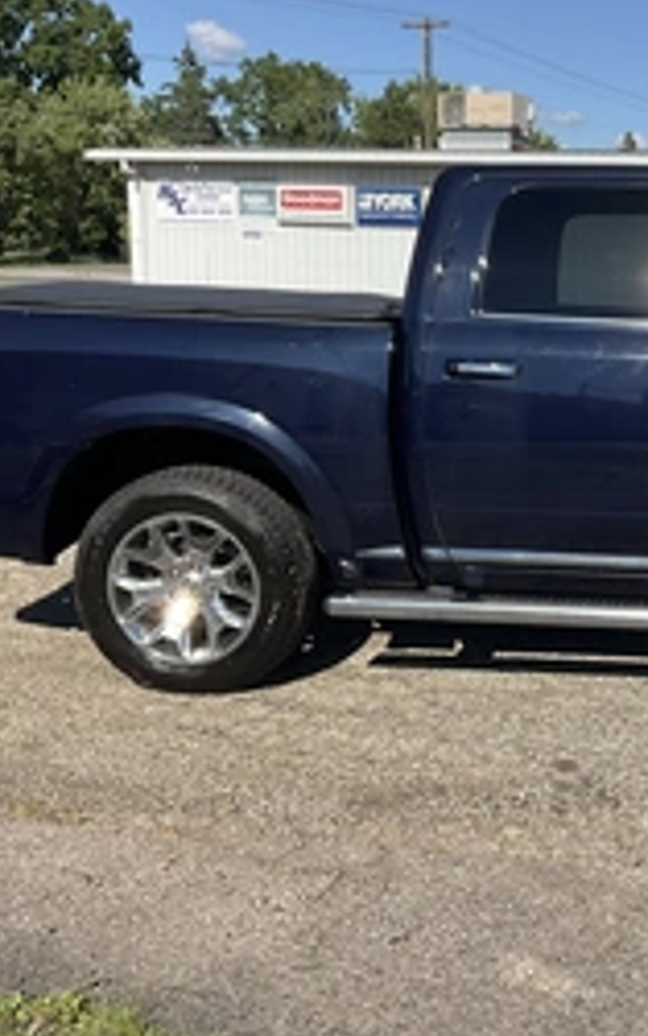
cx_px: 660
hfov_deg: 25.0
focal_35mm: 49
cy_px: 516
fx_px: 1384
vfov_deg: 41.0
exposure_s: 1/1984
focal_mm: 3
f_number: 1.8
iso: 25
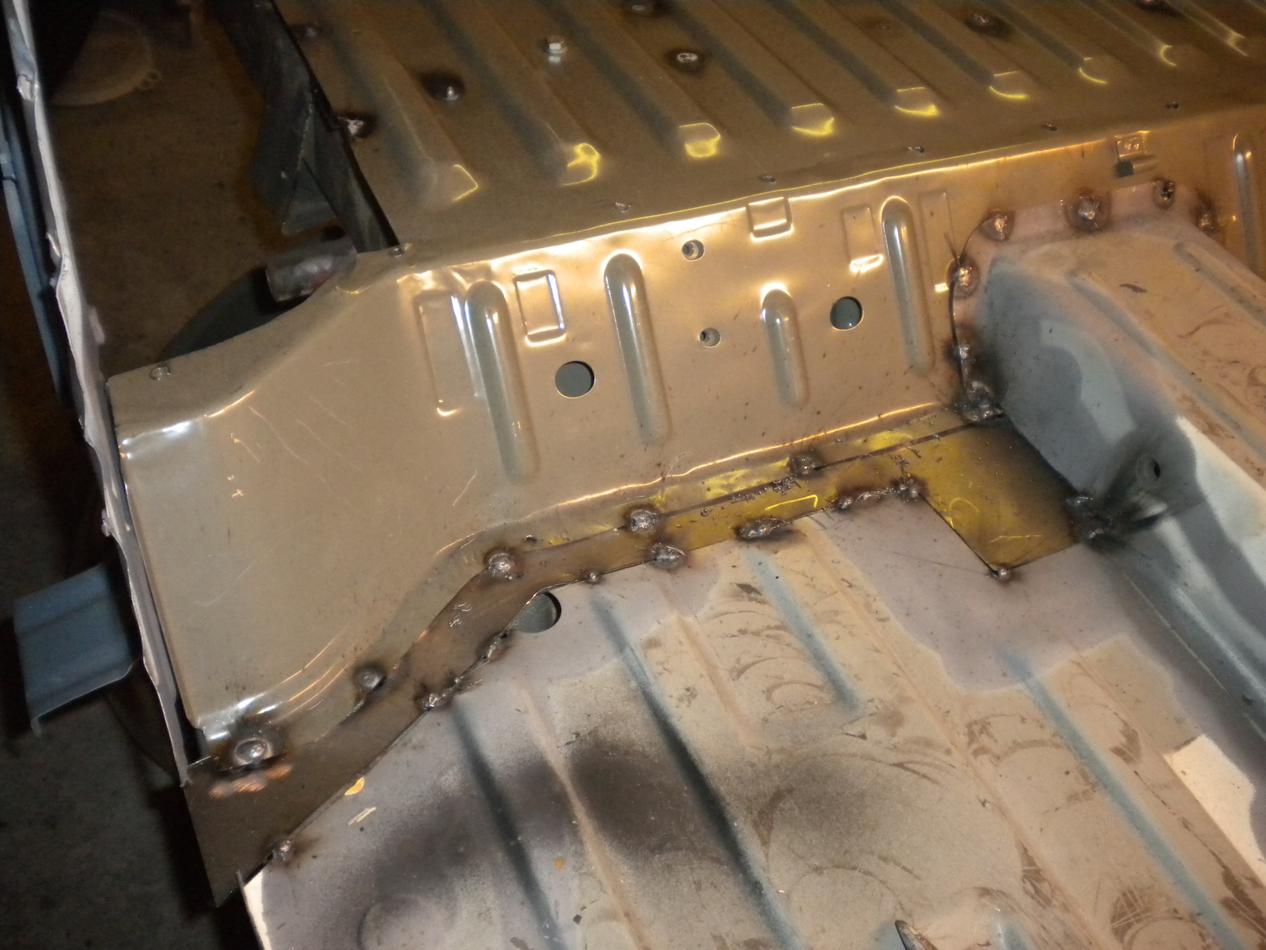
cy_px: 475
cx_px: 633
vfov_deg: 40.7
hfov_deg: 52.6
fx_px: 1280
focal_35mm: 35
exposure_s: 1/30
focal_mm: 6.3
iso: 400
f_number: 3.1
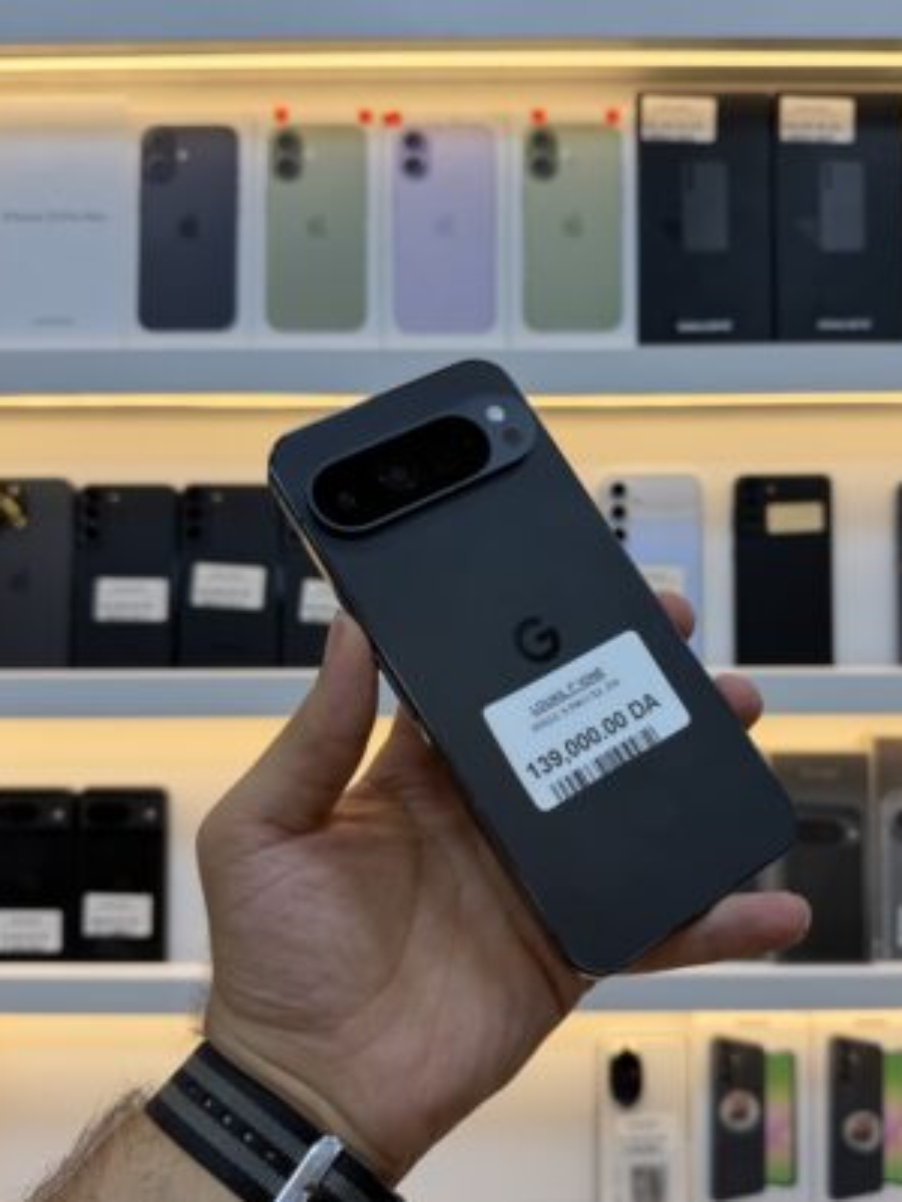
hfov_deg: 46.6
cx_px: 534
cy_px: 652
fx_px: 1042
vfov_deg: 59.9
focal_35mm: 30
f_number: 1.78
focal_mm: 6.76
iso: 100
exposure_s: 1/702
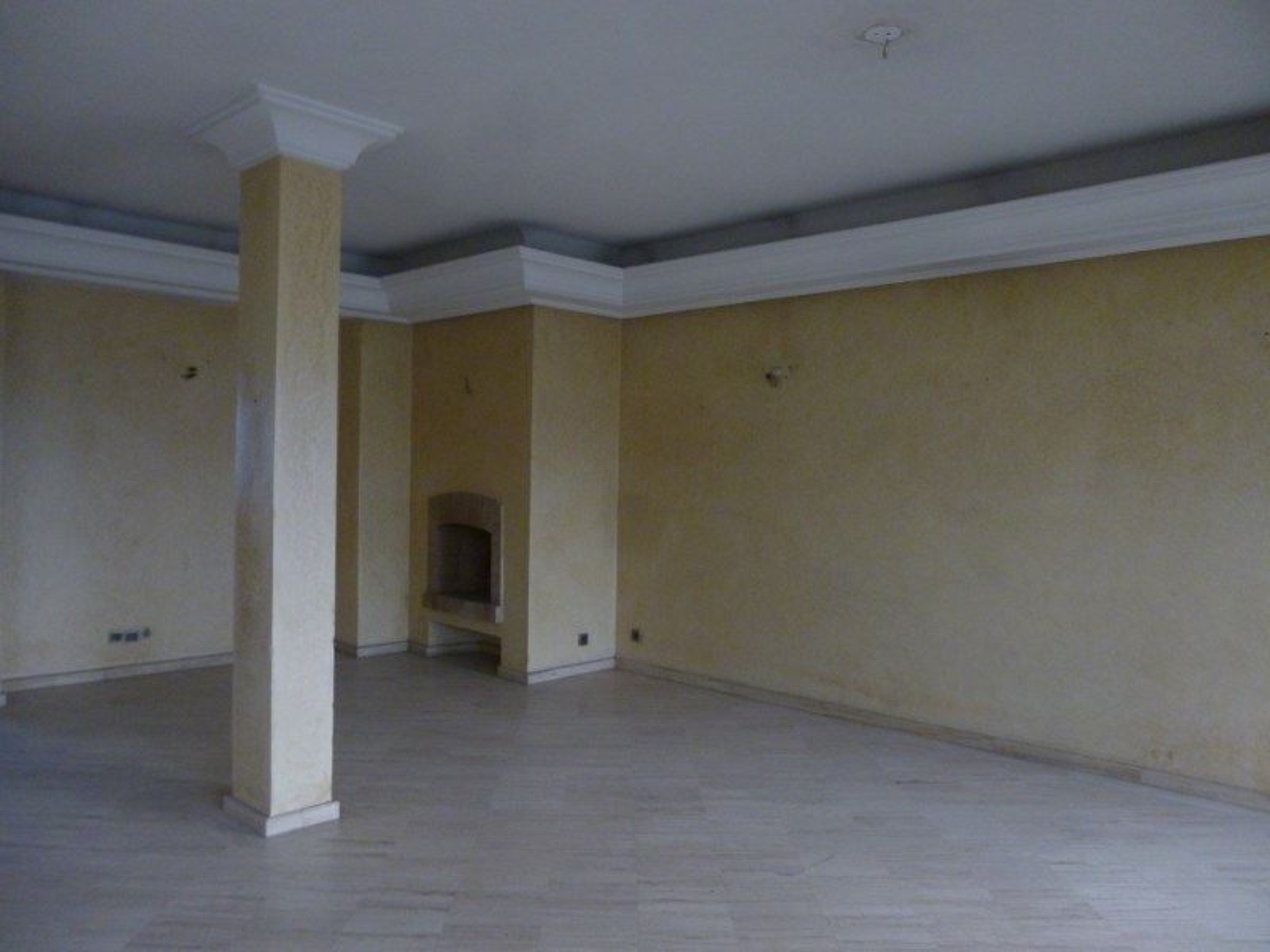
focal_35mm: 25
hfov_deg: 69.4
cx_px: 635
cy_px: 476
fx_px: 917
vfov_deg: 54.9
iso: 320
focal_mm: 4.5
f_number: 3.1
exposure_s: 1/60
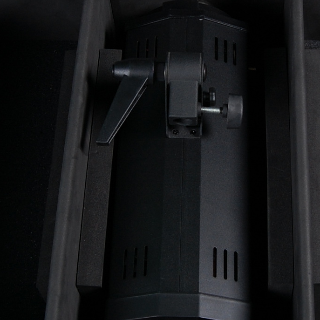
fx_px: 830
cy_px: 145
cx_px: 206
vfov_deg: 21.8
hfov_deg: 21.7
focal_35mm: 79
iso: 200
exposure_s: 1/125
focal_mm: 19
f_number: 8
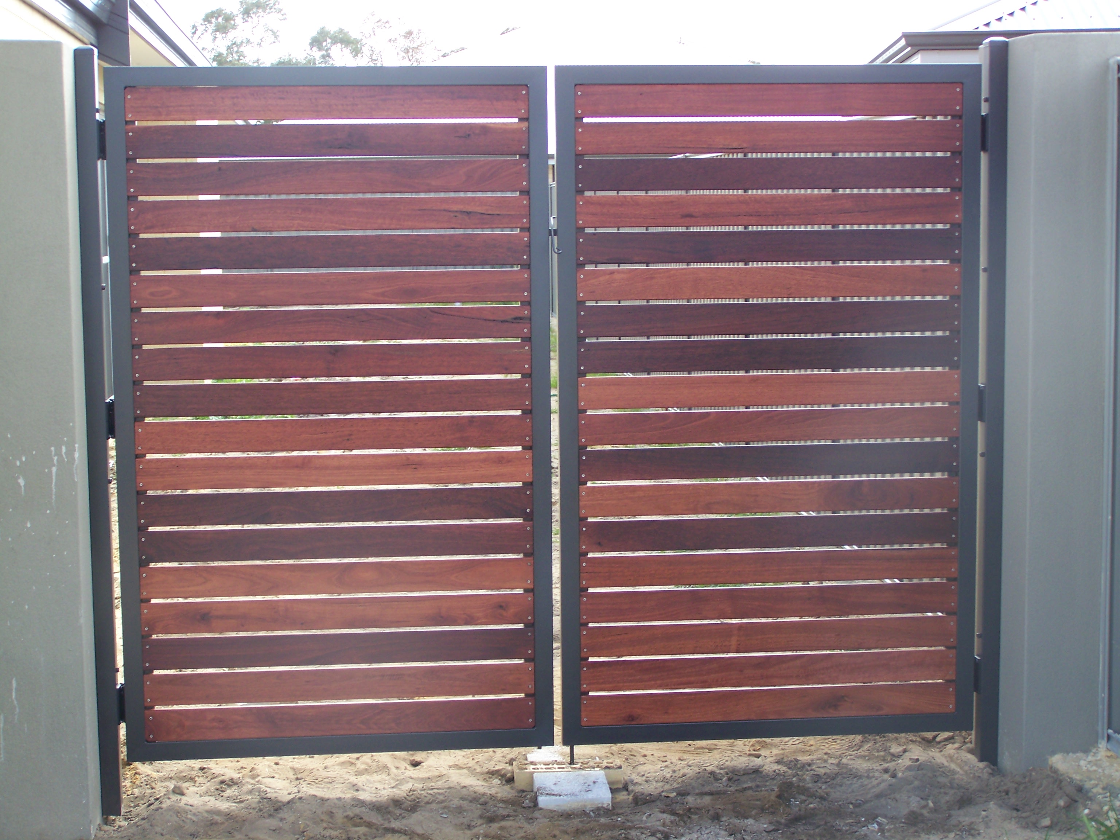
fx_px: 2071
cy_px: 420
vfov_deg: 22.9
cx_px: 560
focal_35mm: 64
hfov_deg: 30.3
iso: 64
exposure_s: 1/160
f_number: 3.2
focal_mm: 10.7
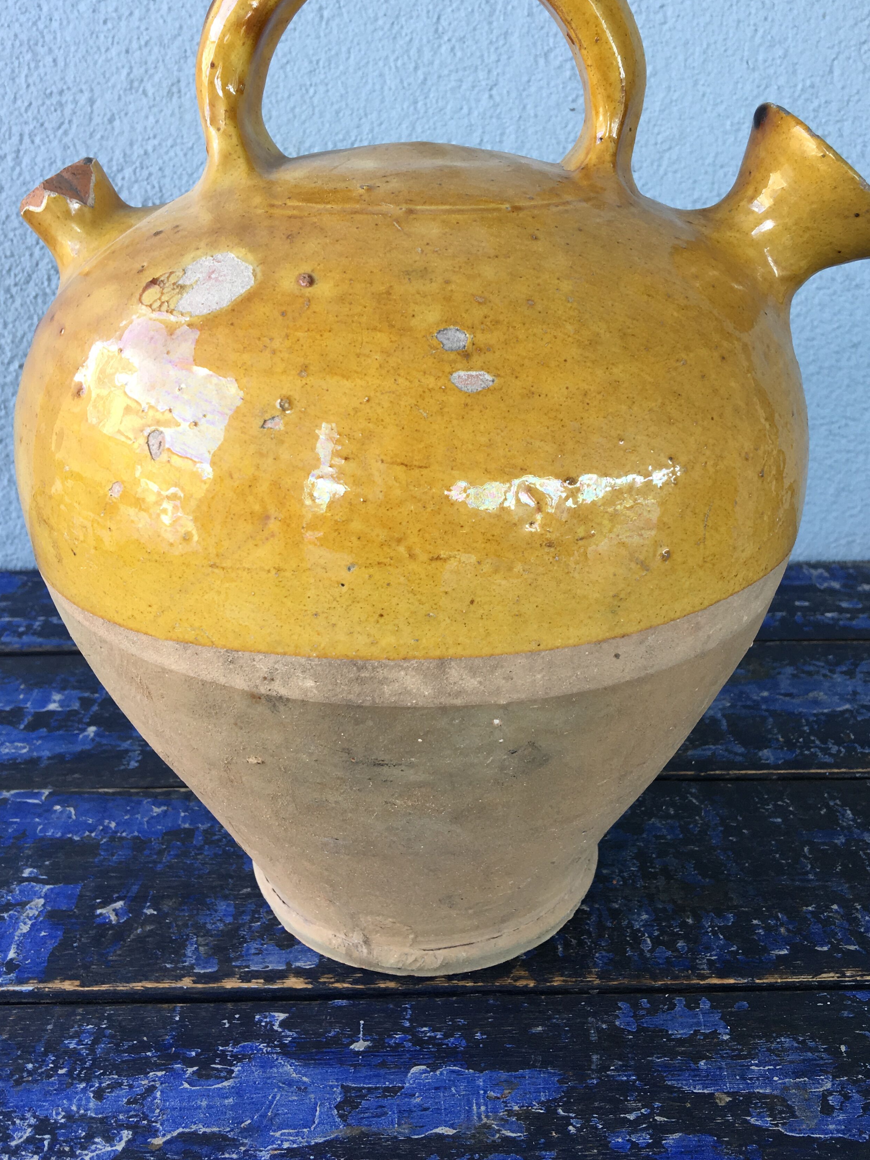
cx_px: 456
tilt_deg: -19.5
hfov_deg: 40.7
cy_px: 503
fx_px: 1173
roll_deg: -0.9
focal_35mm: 35
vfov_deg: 52.5
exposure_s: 1/50
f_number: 2.2
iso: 25
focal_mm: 4.15
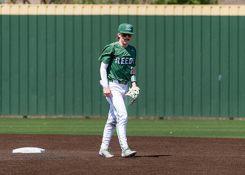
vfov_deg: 3.0
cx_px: 136
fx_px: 3287
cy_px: 90
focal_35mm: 472
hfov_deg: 4.3
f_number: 8
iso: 640
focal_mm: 428
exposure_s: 1/2000
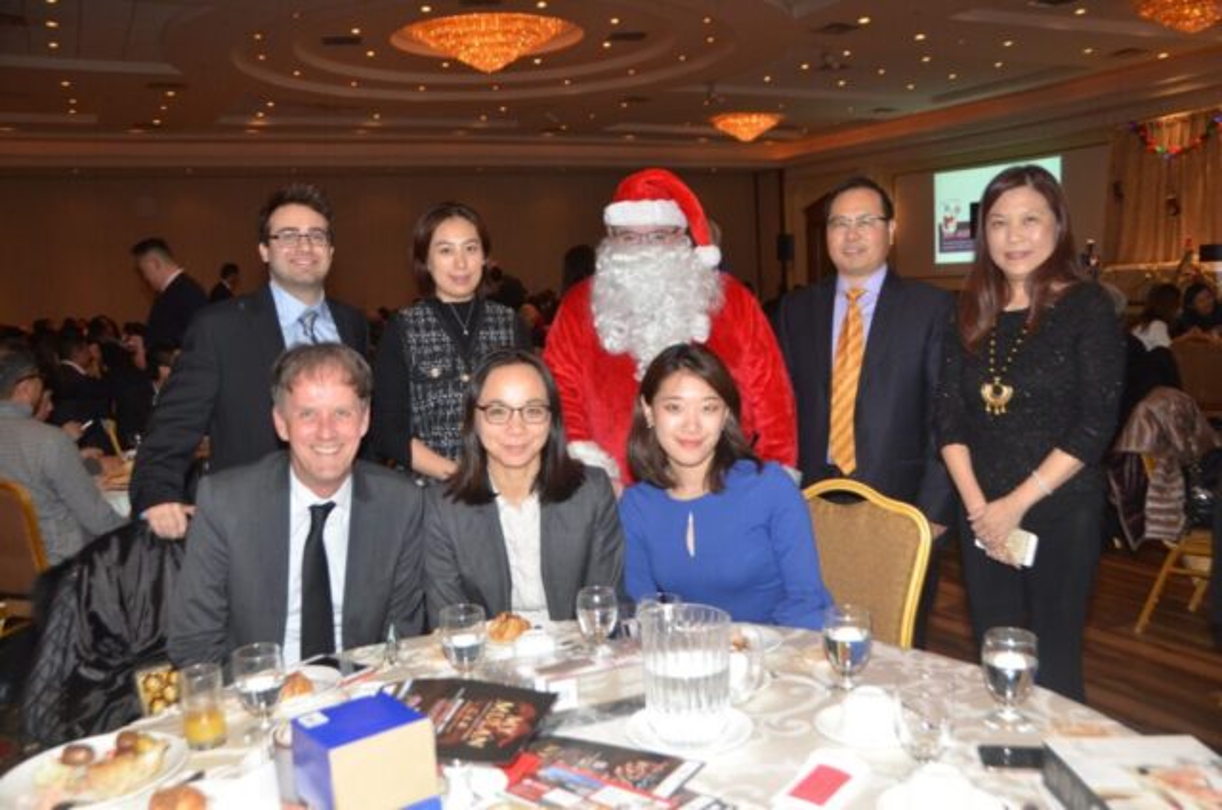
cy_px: 405
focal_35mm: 30
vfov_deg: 43.4
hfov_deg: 62.0
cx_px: 611
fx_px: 1016
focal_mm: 20
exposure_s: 1/60
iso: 800
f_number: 4
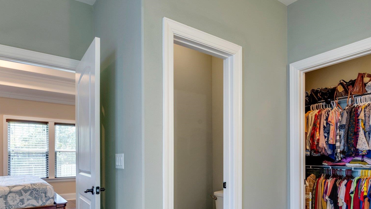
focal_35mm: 24
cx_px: 177
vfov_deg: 46.1
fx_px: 236
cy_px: 156
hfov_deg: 76.3
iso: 100
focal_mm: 17
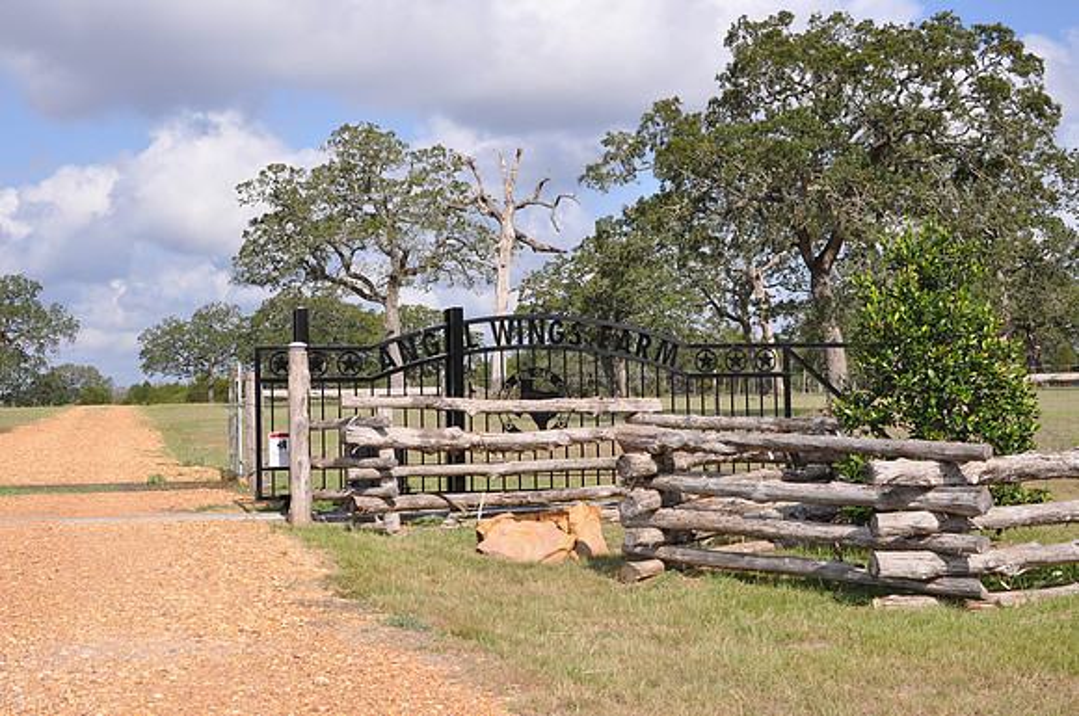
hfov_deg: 37.9
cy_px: 358
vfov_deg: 25.7
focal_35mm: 52
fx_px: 1571
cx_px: 540
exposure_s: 1/400
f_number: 10
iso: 200
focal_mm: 35
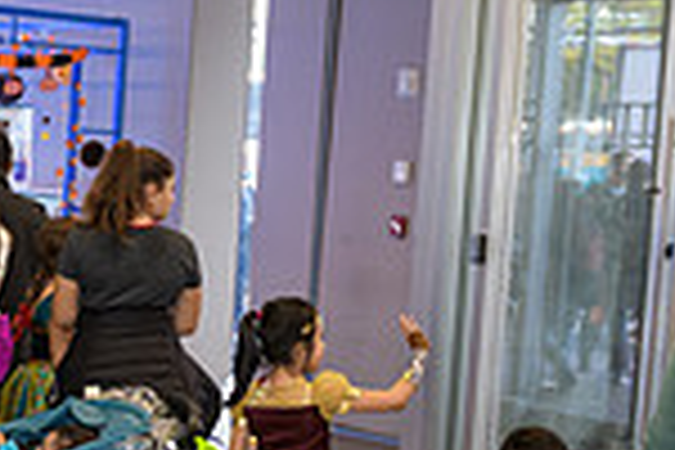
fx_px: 1744
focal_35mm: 93
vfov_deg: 14.7
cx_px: -86
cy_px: 277
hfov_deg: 20.8
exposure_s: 1/125
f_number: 3.2
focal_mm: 24
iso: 800
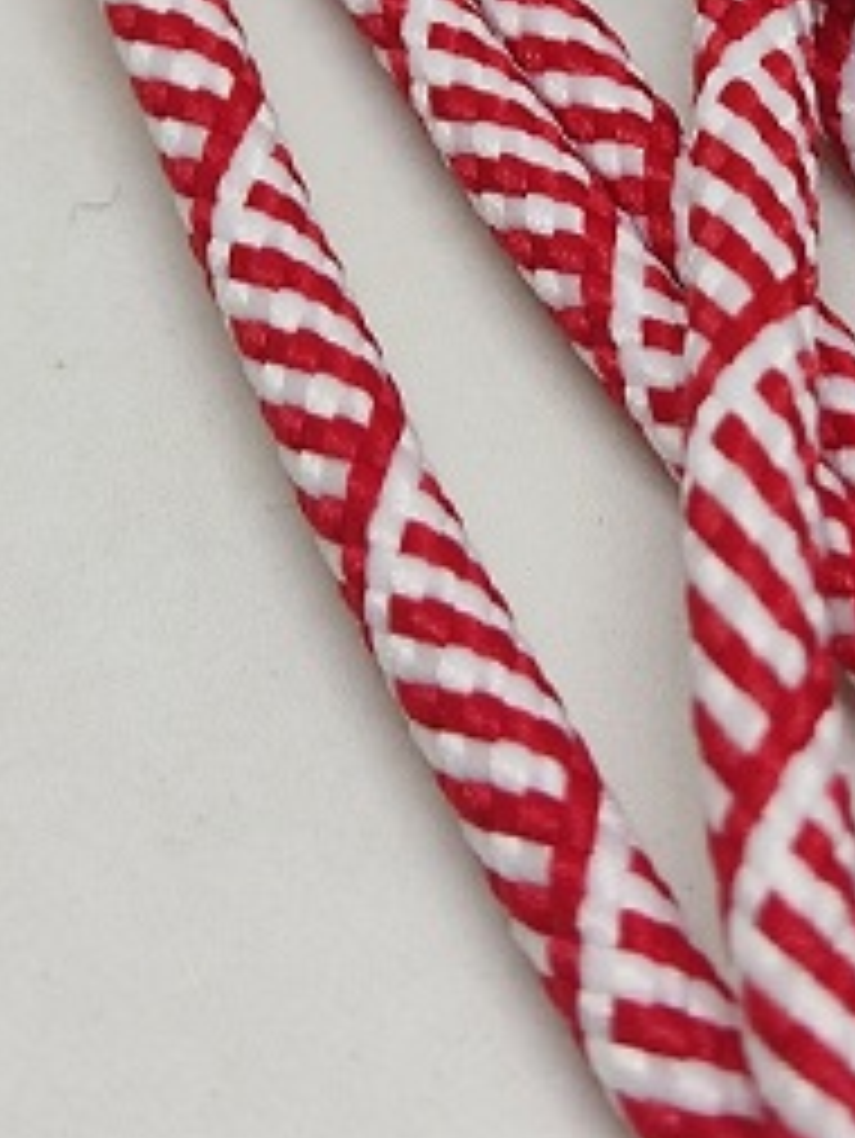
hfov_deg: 14.8
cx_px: 752
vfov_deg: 19.3
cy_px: -2
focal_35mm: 99
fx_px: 3258
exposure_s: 1/50
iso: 70
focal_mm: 4.71
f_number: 1.79
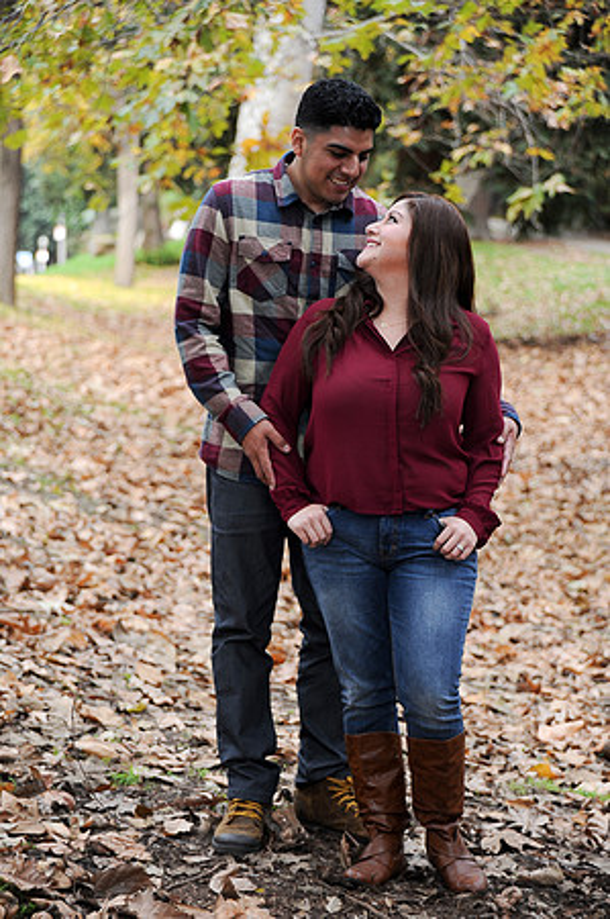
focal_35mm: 85
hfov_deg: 16.0
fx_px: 2165
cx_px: 305
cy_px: 460
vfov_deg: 23.9
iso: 320
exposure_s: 1/125
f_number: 4.5
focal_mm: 85
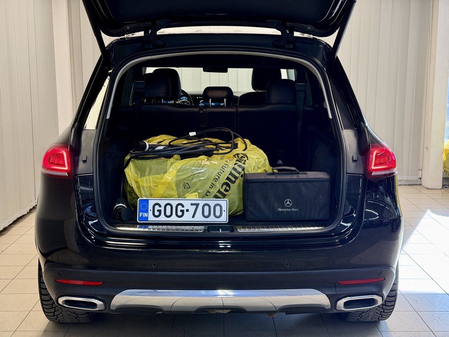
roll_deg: +0.1
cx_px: 224
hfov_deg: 39.7
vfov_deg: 30.3
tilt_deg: -9.5
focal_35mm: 48
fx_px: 623
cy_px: 168
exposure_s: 1/100
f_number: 1.78
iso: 250
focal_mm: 6.76
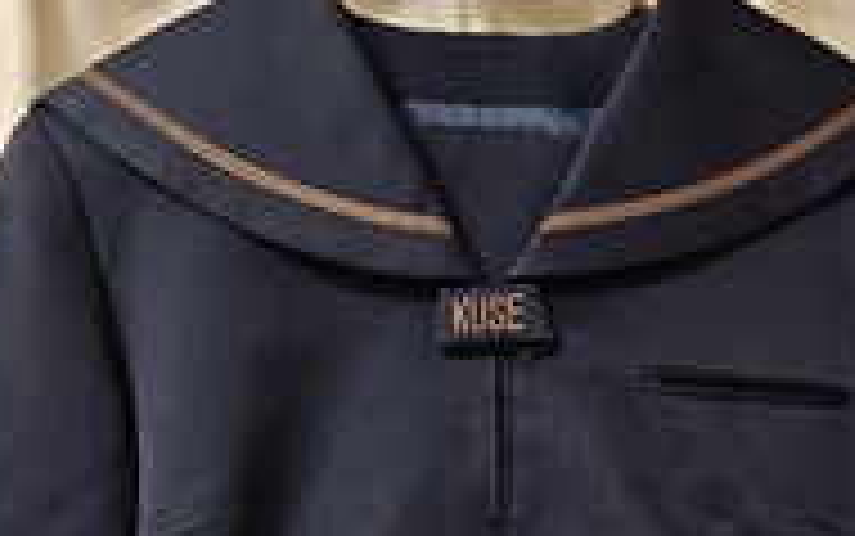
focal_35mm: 64
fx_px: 1492
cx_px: 497
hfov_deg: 31.9
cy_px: 802
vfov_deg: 18.1
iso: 160
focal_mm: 6.55
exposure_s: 1/50
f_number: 1.62
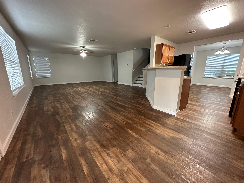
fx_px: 99
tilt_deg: -11.6
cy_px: 92
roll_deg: +0.1
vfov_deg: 85.7
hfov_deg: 102.1
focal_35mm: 14
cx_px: 122
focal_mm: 2.22
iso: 320
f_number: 2.2
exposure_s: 1/60
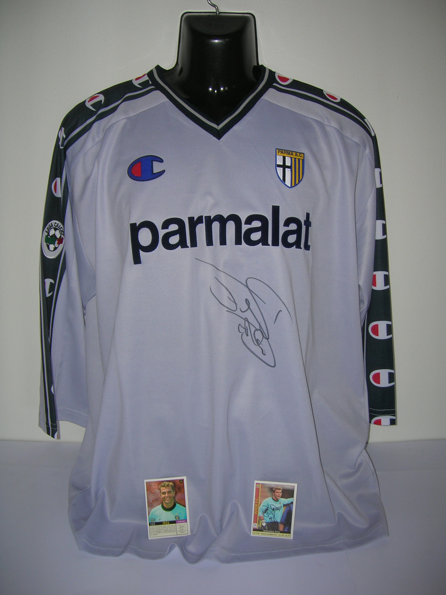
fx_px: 584
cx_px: 223
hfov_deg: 41.8
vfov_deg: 54.0
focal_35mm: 34
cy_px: 298
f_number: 2.9
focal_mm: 5.7
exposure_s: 1/60.1
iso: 50
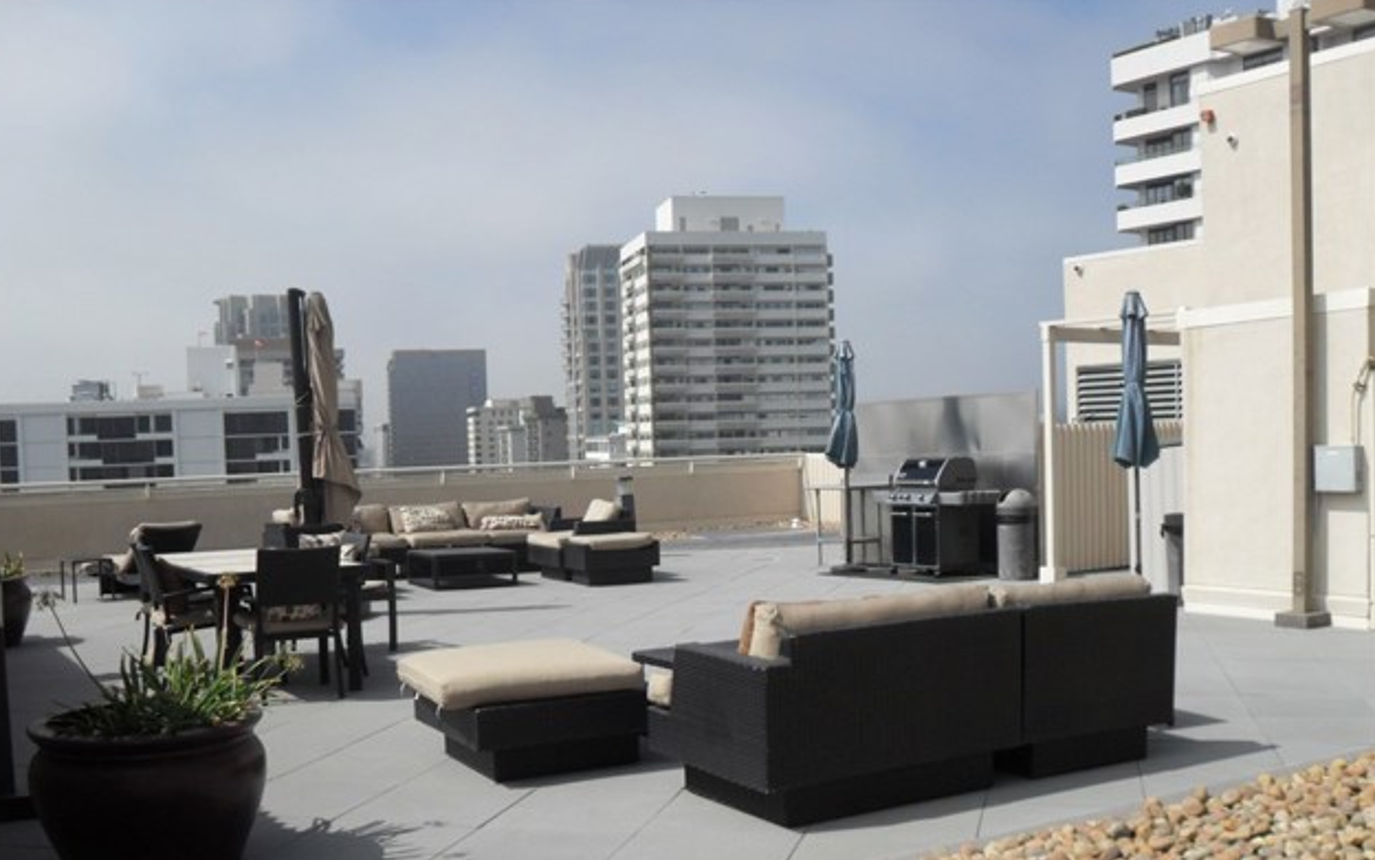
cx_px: 678
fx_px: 1424
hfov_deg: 51.5
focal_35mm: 38
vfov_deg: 33.5
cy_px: 515
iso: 100
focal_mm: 6.2
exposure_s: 1/350
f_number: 8.9
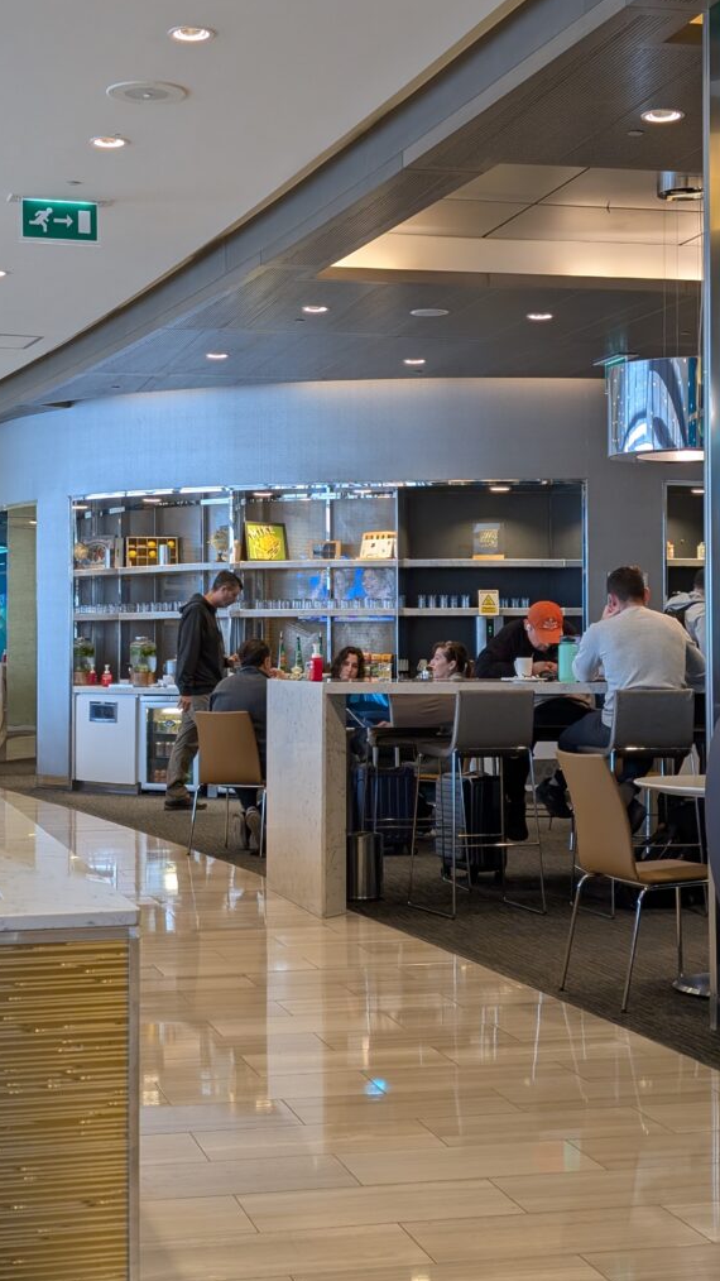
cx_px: 339
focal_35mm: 54
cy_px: 640
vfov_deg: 38.5
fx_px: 1834
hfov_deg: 22.2
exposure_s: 1/100
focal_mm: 6.9
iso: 113
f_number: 1.68
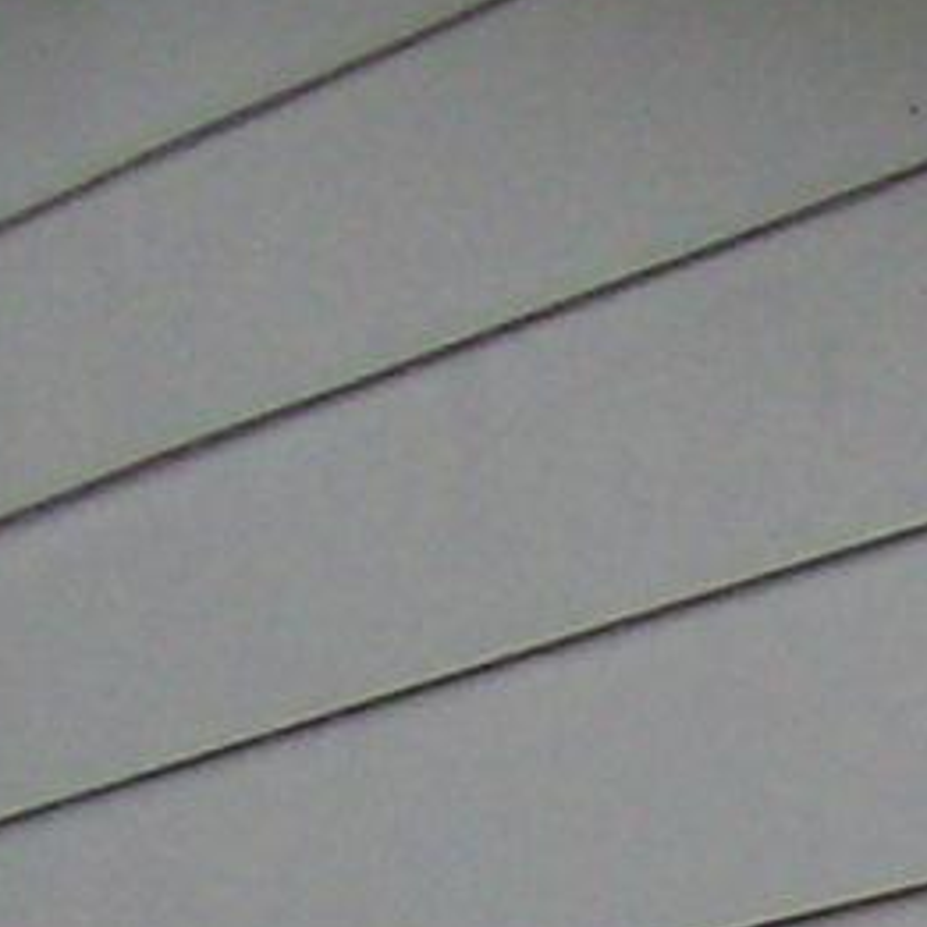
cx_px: 3037
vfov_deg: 6.1
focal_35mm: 281
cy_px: 1943
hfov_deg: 5.7
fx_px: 8514
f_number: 2.7
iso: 80
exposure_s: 1/295
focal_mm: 6
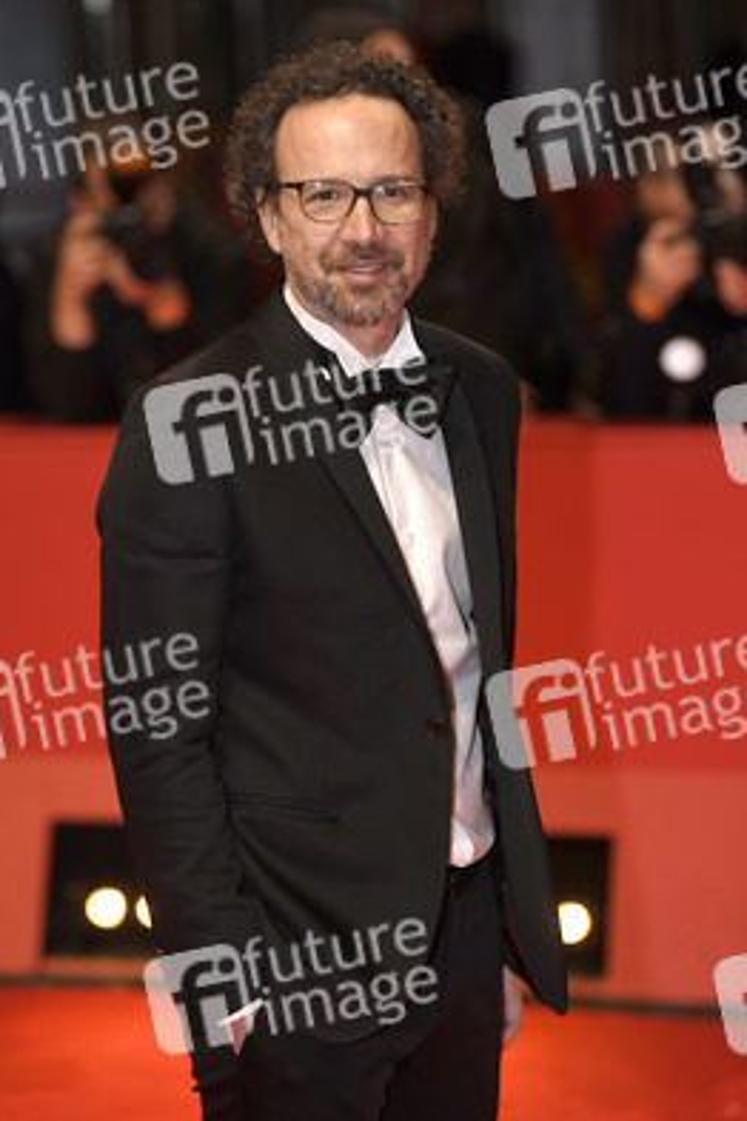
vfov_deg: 16.1
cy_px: 559
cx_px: 374
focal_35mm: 127
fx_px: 3953
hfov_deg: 10.8
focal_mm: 125
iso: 800
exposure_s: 1/400
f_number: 3.5
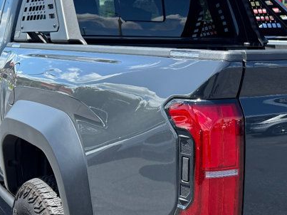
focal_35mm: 61
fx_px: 506
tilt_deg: -11.4
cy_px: 157
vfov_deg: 23.8
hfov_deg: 30.8
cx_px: 235
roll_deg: +0.7
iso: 100
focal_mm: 6.76
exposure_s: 1/1770
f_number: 1.78
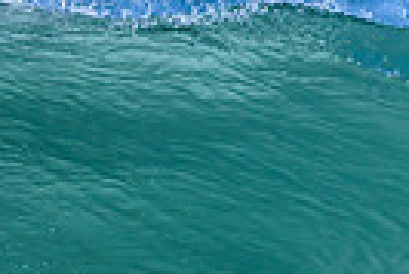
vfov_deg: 0.4
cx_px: 443
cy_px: 463
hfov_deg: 0.6
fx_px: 39727
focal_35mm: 3493
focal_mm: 800
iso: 800
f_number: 6.3
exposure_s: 1/2500
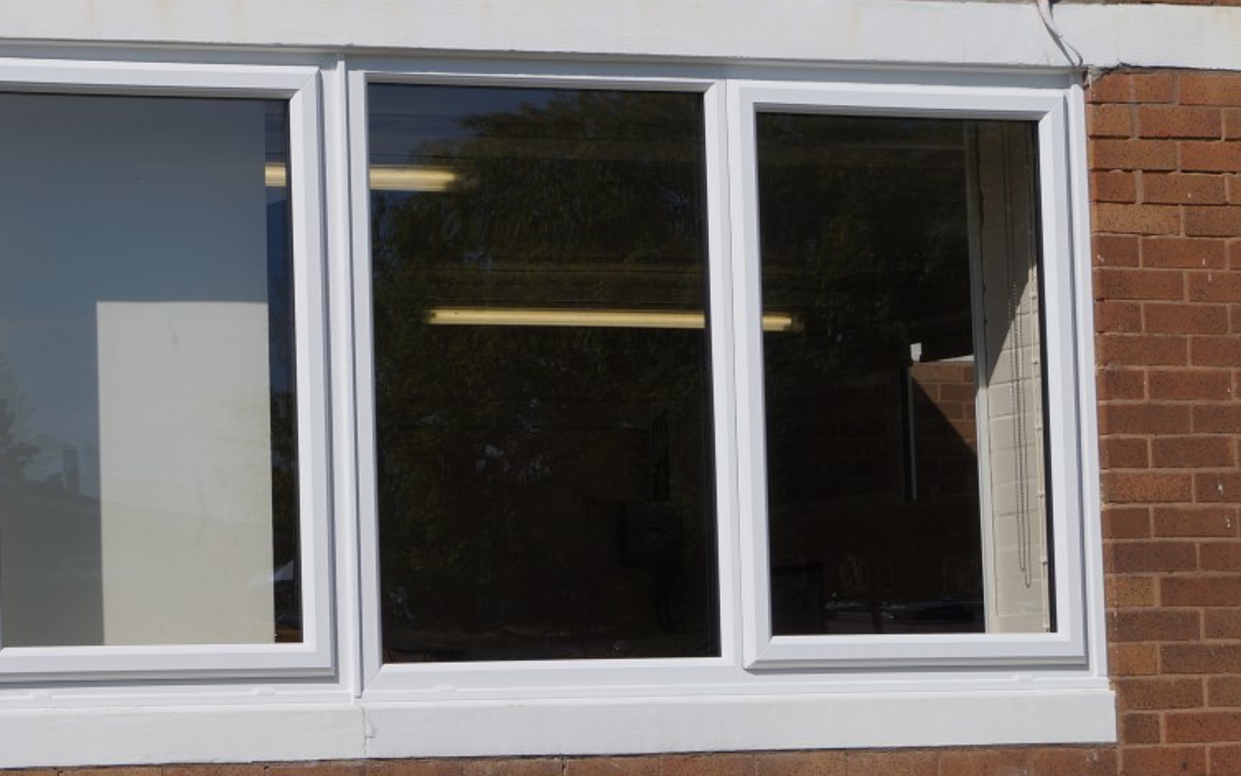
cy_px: 308
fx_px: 4804
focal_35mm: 142
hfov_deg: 14.6
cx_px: 99
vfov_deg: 9.2
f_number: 9
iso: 100
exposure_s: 1/500
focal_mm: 50
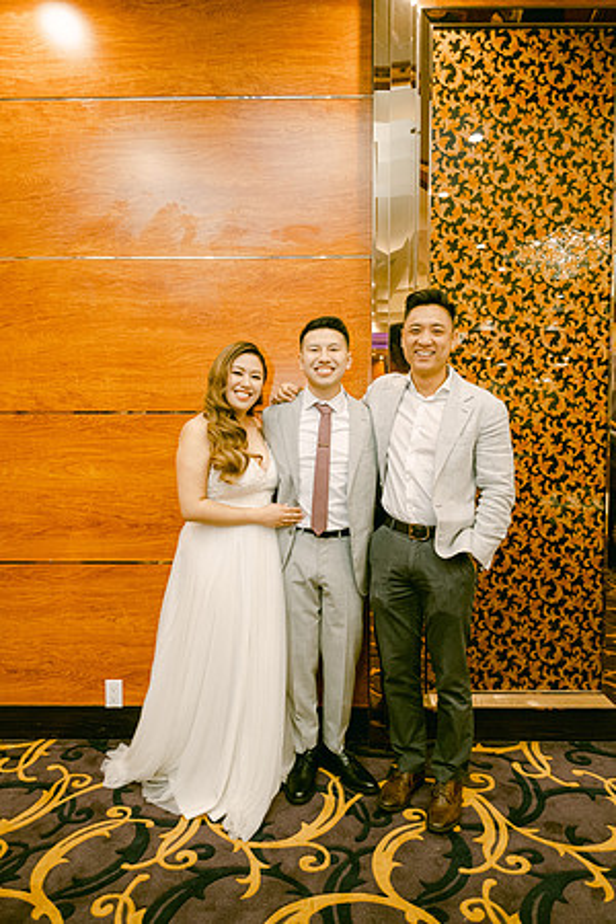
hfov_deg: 53.1
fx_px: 616
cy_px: 462
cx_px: 308
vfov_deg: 73.7
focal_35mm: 24
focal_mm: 16
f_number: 2.8
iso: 800
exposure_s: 1/125
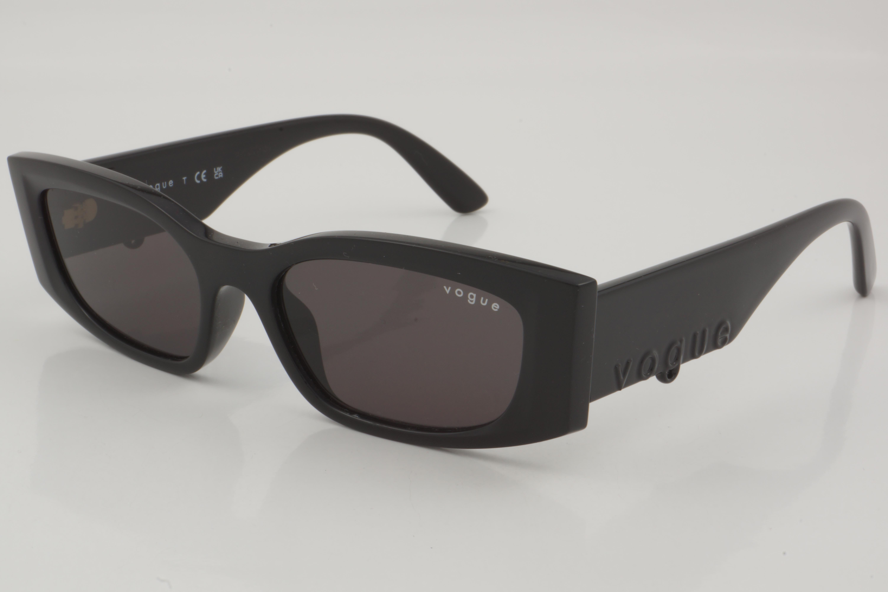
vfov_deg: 18.2
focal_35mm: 75
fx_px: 1850
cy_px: 296
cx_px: 444
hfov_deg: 27.0
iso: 100
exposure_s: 1/3
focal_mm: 50
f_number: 32
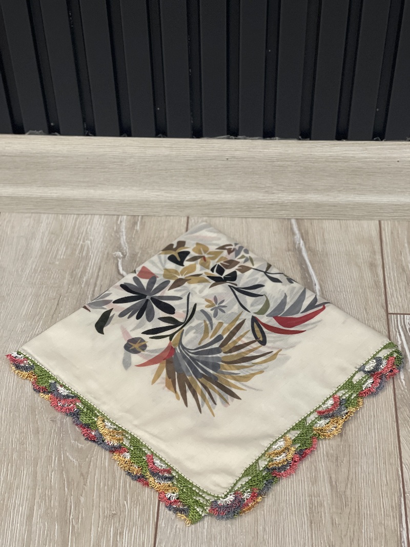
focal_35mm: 64
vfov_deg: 30.3
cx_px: 205
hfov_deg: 22.9
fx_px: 1011
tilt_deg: -45.3
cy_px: 274
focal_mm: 7.5
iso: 320
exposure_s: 1/25
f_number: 2.2
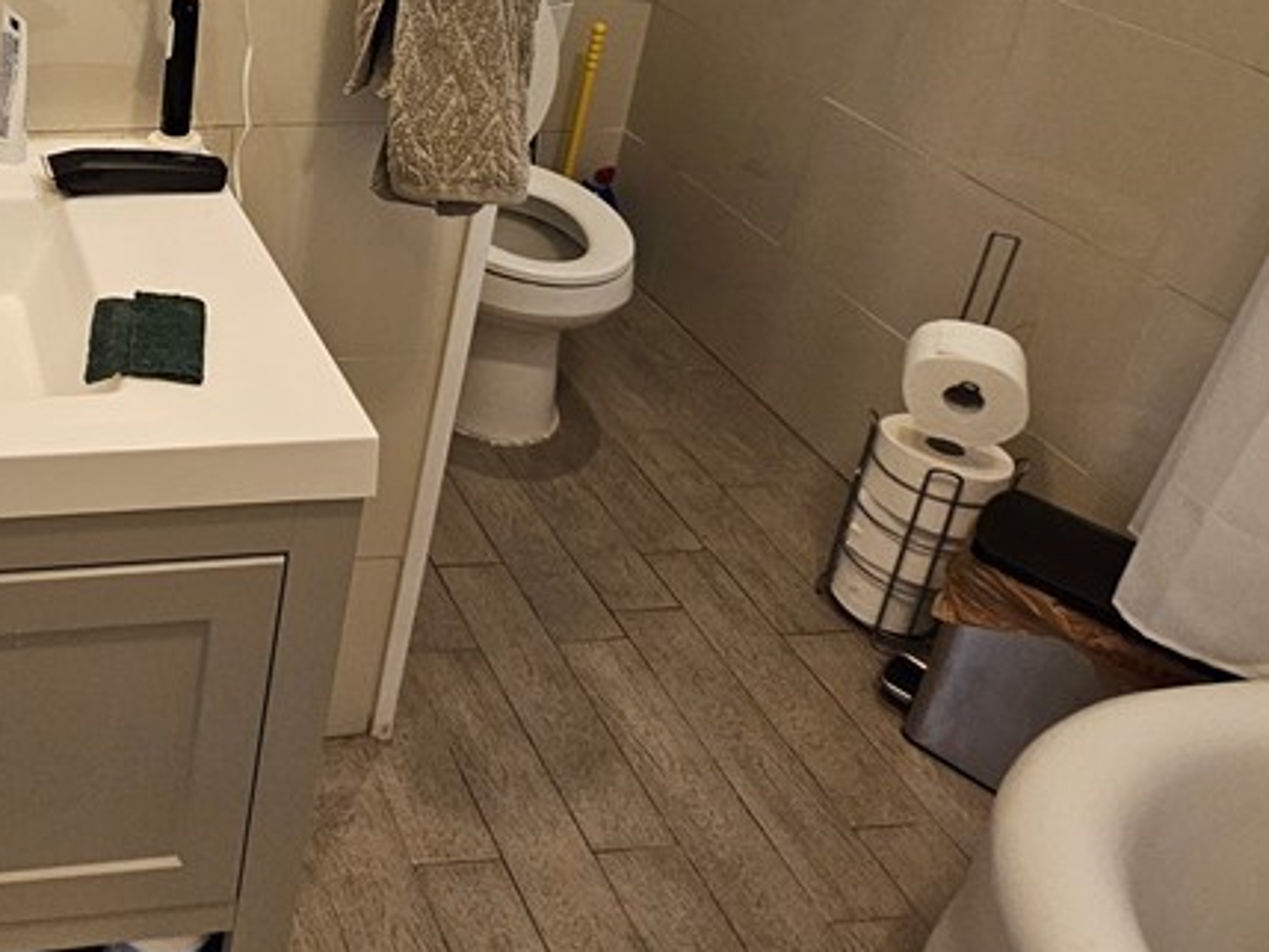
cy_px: 33
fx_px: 1137
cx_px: -18
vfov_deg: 40.6
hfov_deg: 47.6
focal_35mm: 31
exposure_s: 1/60
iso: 200
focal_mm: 2.2
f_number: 2.2
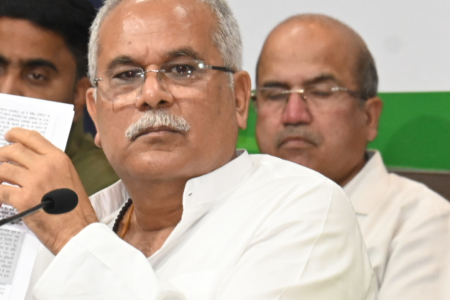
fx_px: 6262
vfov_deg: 2.7
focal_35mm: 501
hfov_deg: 4.1
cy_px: 169
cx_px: 184
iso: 3600
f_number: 6.3
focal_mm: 140
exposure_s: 1/200
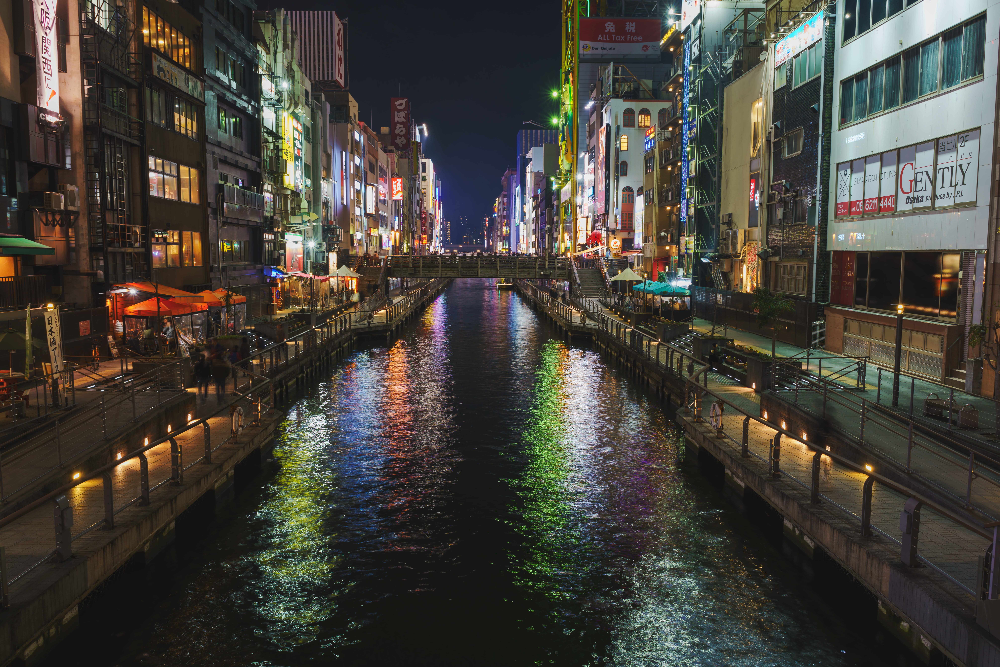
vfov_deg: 46.4
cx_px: 500
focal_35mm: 28
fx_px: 778
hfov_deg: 65.5
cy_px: 334
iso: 64
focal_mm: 28
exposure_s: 1.3
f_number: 6.3
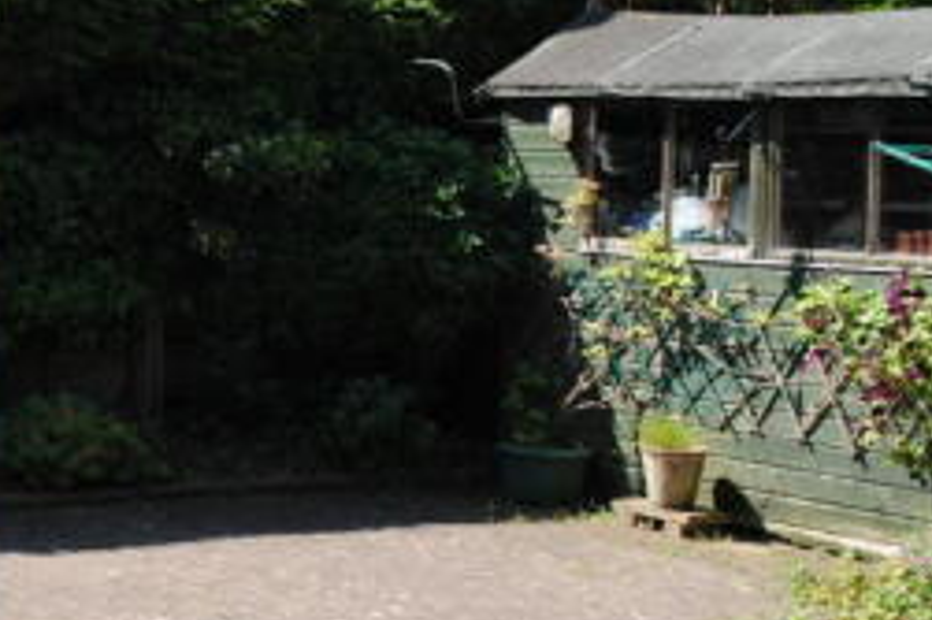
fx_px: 2018
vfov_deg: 17.4
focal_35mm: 78
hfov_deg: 23.6
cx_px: -199
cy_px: 388
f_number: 6.3
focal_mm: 20
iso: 100
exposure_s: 1/160
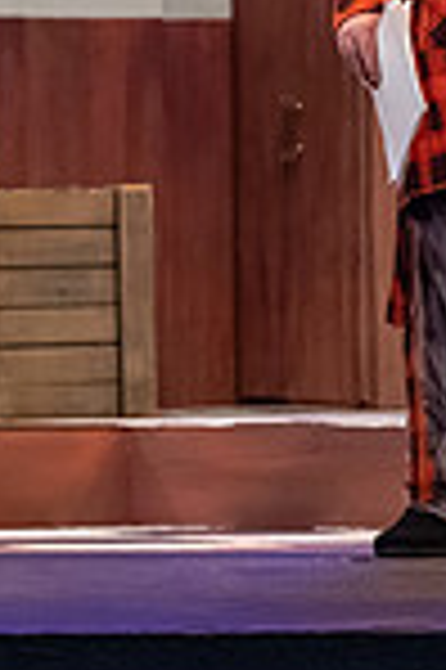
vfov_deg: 5.4
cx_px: -225
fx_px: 7096
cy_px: -119
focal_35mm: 381
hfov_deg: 3.6
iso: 3200
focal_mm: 98
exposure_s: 1/200
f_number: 3.2
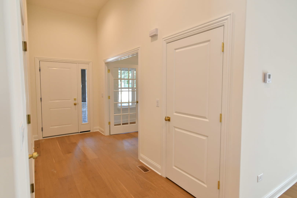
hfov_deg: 84.0
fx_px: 165
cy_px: 99
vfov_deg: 61.9
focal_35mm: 20
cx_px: 148
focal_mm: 10
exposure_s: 1/25
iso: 400
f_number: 6.3
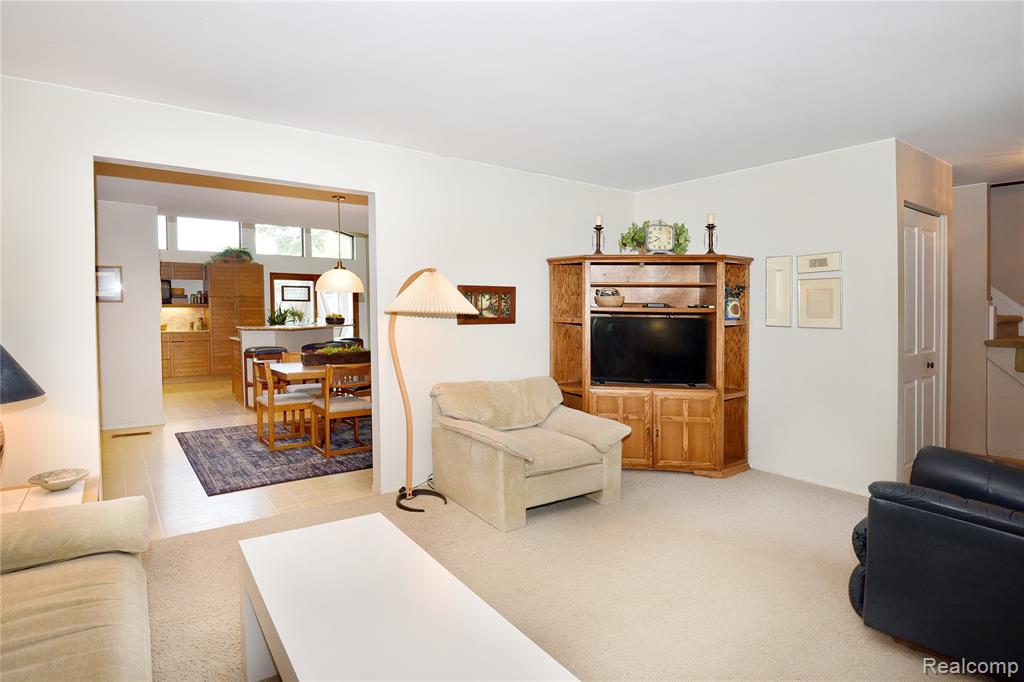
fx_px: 483
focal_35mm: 17
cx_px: 512
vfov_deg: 70.4
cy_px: 341
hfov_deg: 93.3
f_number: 6.3
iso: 400
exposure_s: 1/60
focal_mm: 17
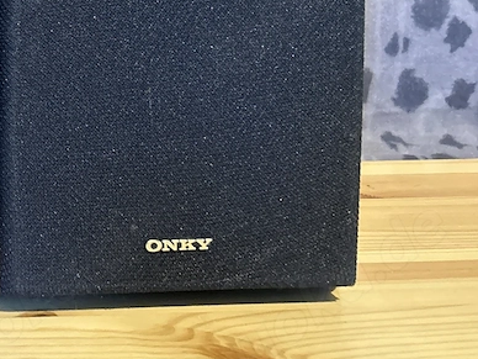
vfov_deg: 21.2
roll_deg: +0.7
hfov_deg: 25.9
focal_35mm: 67
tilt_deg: -6.5
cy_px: 1
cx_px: -94
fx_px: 925
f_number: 1.5
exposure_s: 1/33
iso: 400
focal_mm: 5.7
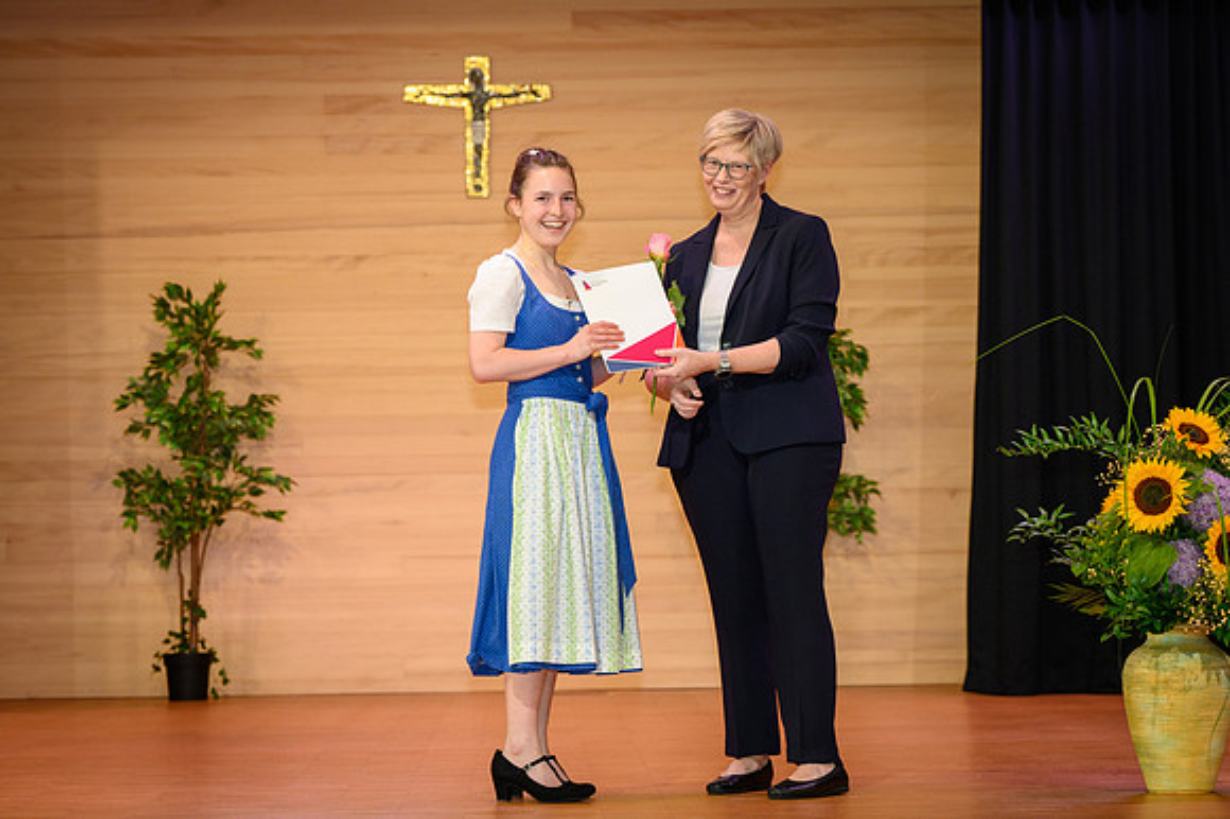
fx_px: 4349
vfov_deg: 10.7
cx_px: 596
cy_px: 345
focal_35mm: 127
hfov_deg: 16.1
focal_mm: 110
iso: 2000
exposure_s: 1/200
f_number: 5
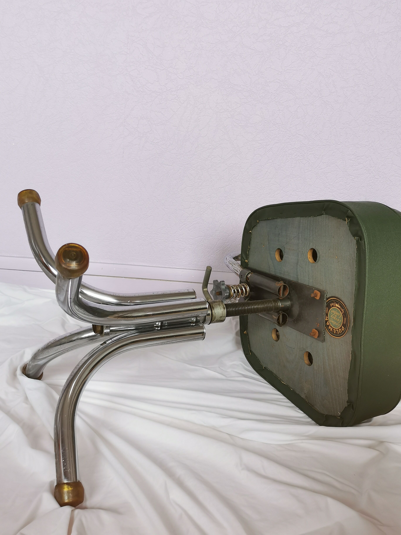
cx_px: 200
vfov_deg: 55.4
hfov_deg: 42.9
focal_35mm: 33
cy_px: 268
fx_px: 510
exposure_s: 1/50
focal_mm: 5.58
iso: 100
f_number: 1.8
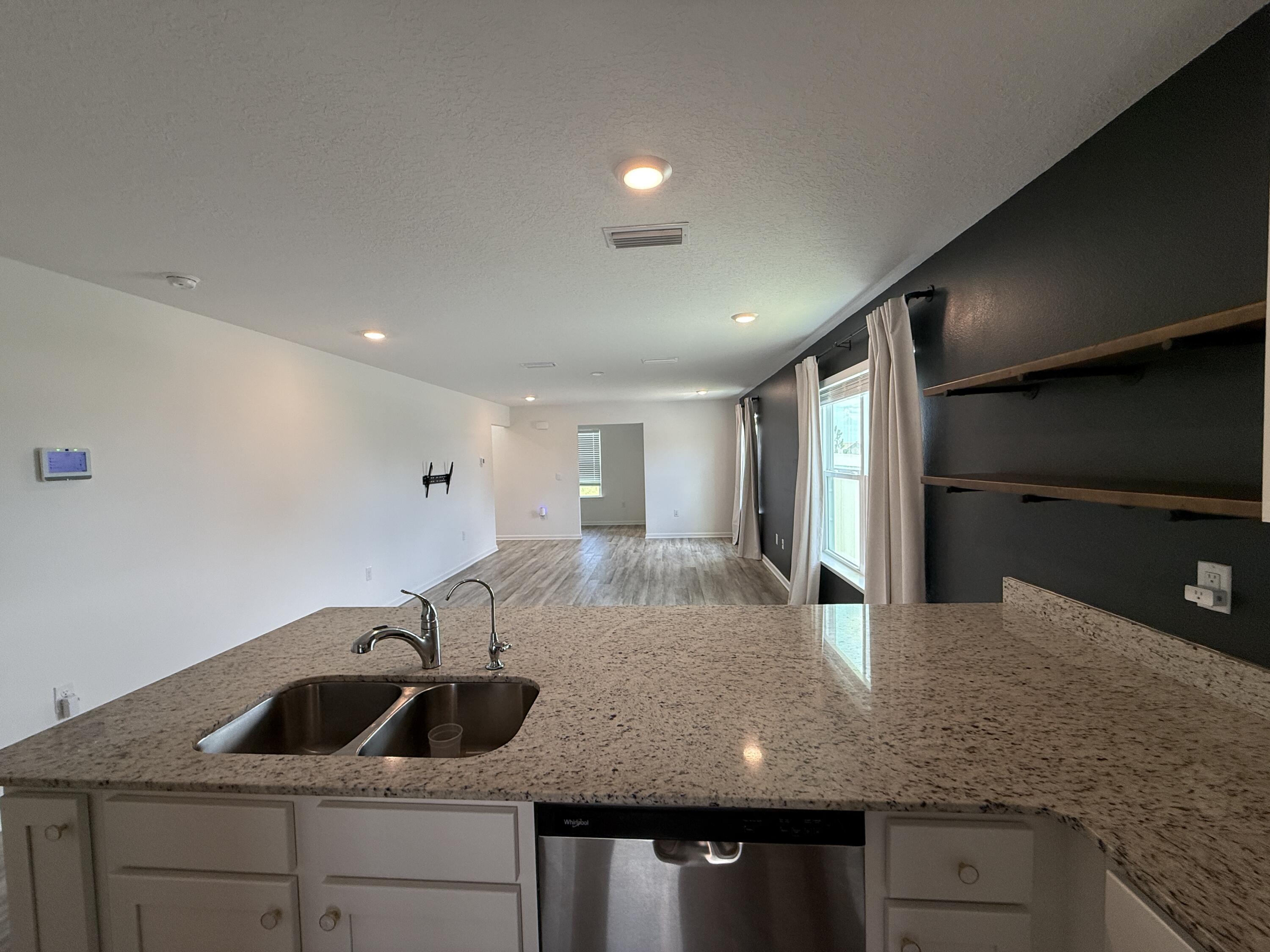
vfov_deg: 85.7
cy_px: 476
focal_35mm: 14
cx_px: 635
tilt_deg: -1.7
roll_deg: +1.0
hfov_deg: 102.1
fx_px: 514
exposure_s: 1/120
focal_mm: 2.22
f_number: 2.2
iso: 125
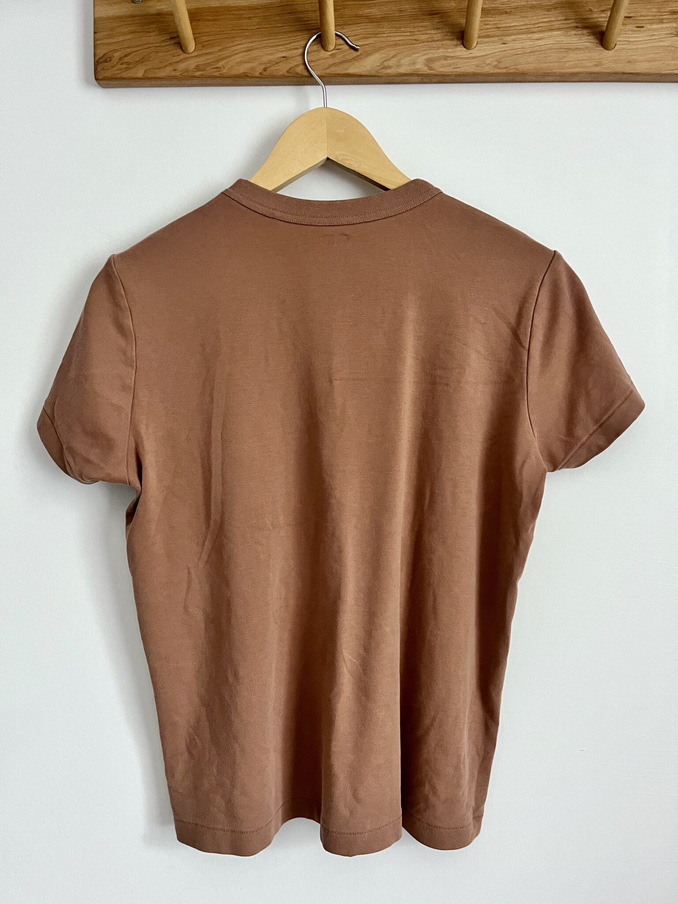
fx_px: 679
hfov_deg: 53.1
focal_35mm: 26
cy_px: 452
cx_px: 339
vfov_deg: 67.3
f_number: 1.6
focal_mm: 5.1
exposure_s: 1/60
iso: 400
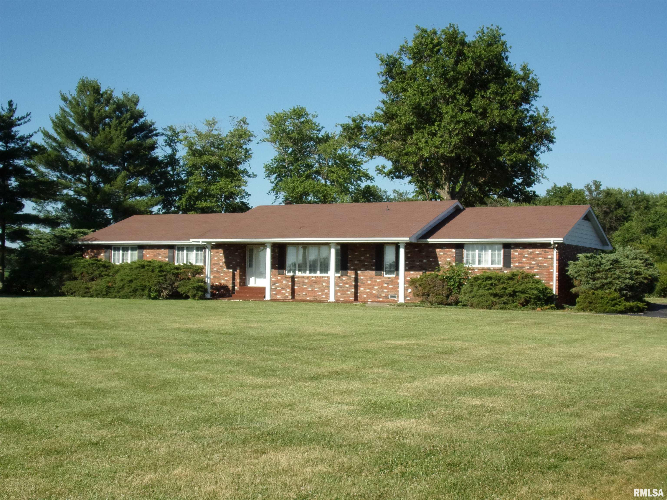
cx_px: 334
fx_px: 886
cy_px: 250
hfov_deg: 41.2
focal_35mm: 46
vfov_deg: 31.5
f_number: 4.1
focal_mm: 8.3
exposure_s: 1/750
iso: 80
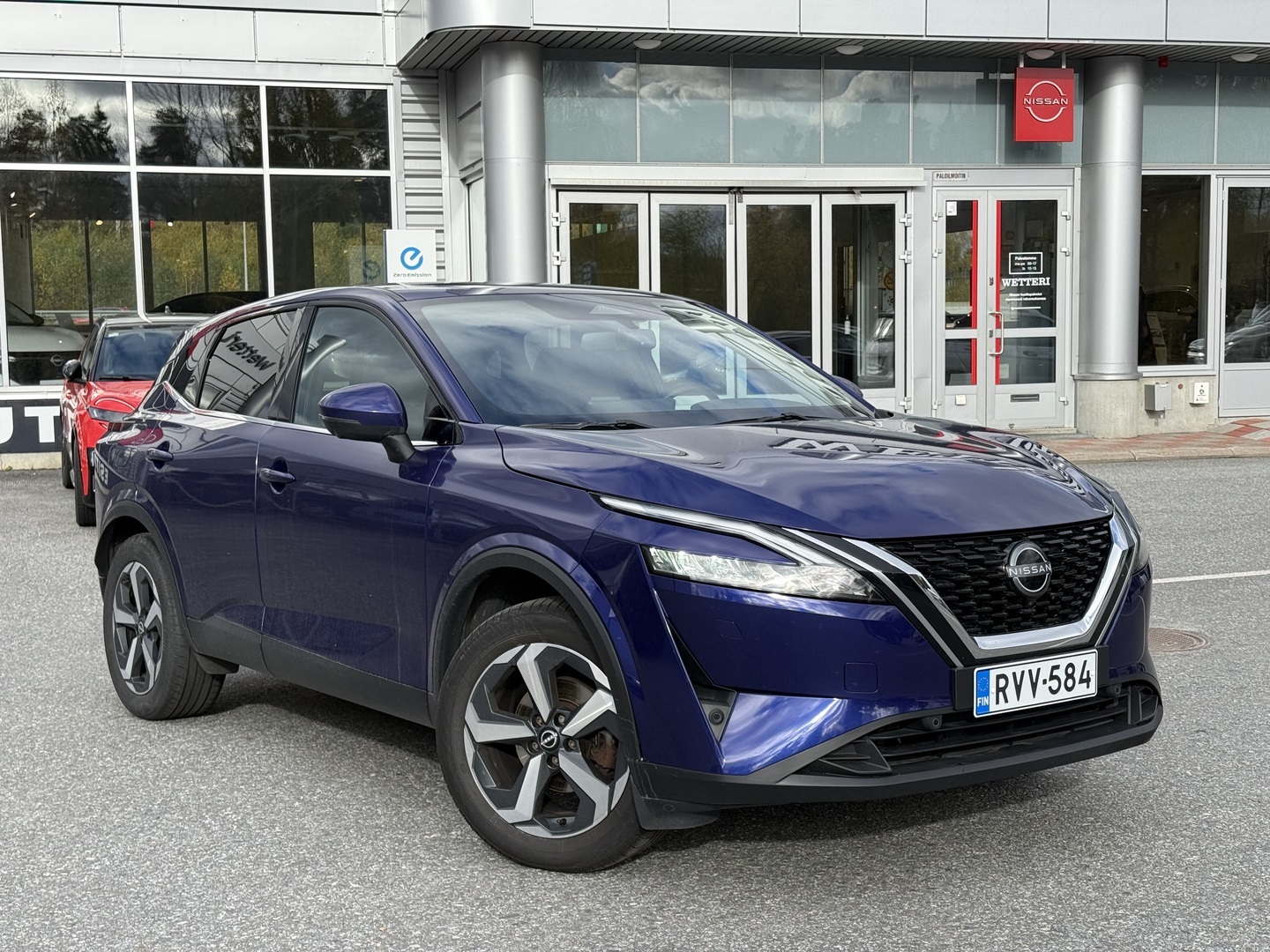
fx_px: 1761
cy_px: 476
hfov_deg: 39.7
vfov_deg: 30.3
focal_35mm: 48
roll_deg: +1.1
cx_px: 635
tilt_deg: -4.6
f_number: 1.78
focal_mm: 6.76
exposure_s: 1/1575
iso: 64
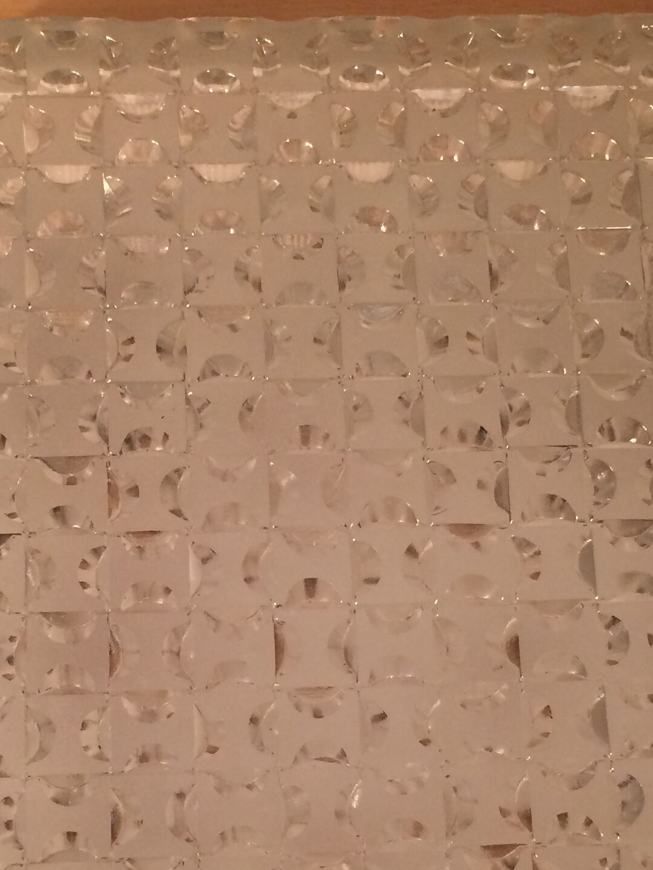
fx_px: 1660
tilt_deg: -76.2
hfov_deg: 22.3
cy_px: 598
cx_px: 305
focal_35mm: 66
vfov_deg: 29.1
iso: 80
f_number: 2.2
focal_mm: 4.15
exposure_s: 1/33
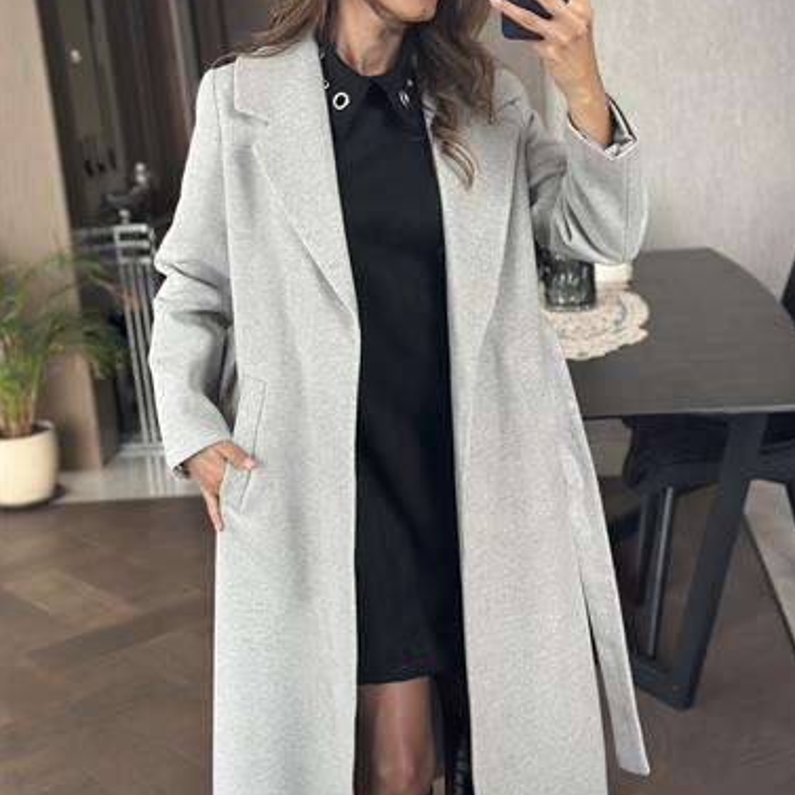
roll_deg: +5.7
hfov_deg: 30.0
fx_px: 1481
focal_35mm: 57
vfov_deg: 29.9
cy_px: 306
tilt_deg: -17.8
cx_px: 399
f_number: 1.78
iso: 500
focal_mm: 6.86
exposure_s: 1/40
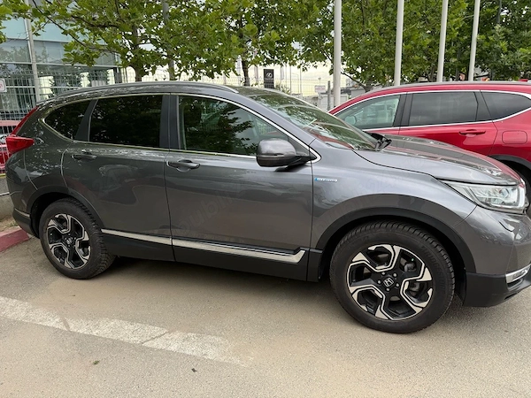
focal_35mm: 24
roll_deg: +2.2
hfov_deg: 71.6
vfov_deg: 56.8
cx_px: 266
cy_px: 199
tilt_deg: -13.0
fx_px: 368
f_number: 1.78
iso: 100
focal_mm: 6.76
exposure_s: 1/607
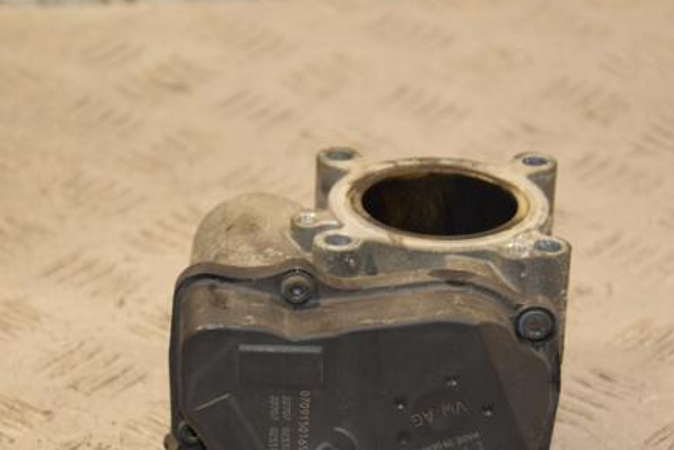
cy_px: 290
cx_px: 329
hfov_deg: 14.1
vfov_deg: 9.5
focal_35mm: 145
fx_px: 2716
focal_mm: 70
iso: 800
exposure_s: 1/125
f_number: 5.3
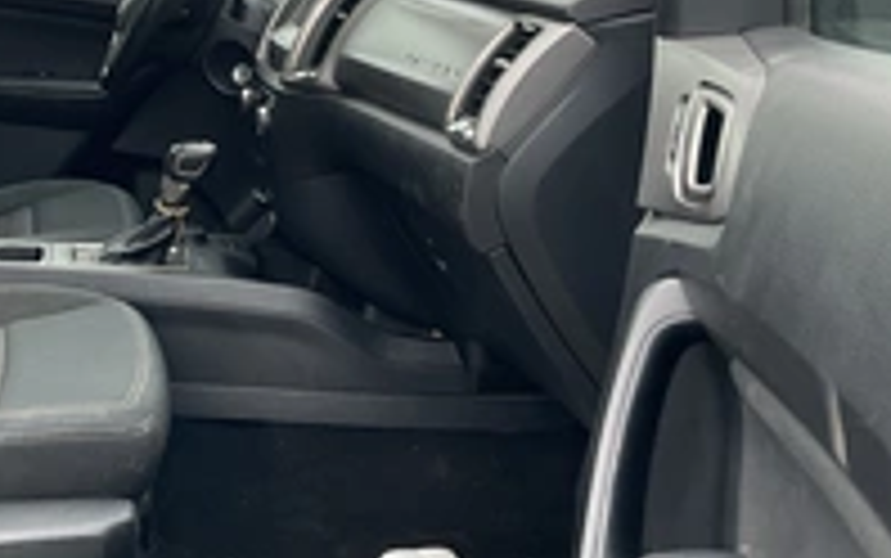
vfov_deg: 20.9
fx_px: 1506
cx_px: 94
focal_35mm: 62
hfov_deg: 31.5
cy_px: 158
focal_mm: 3
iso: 32
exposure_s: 1/122
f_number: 1.8
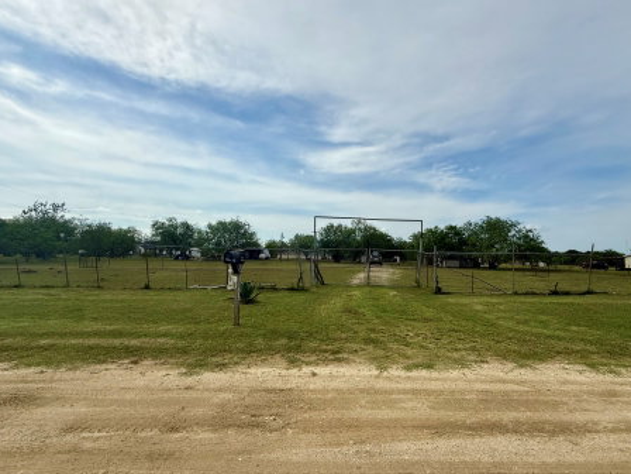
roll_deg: -1.1
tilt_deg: +5.4
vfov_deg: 78.1
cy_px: 237
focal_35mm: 16
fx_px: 292
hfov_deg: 94.1
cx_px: 349
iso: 50
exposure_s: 1/3891
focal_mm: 2.22
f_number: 2.2
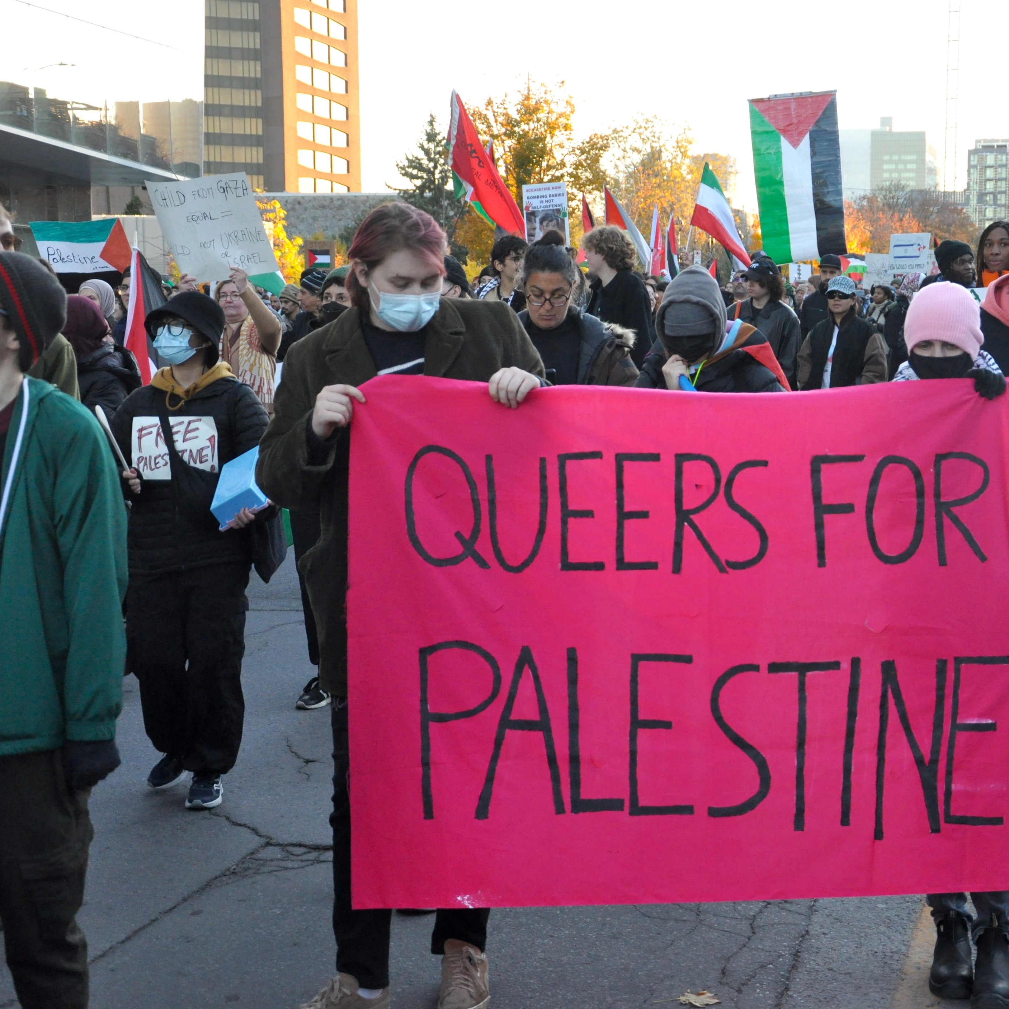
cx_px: 710
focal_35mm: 66
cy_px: 504
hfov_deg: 25.9
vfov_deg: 26.1
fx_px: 2177
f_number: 4.2
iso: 1000
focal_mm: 34
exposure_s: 1/320
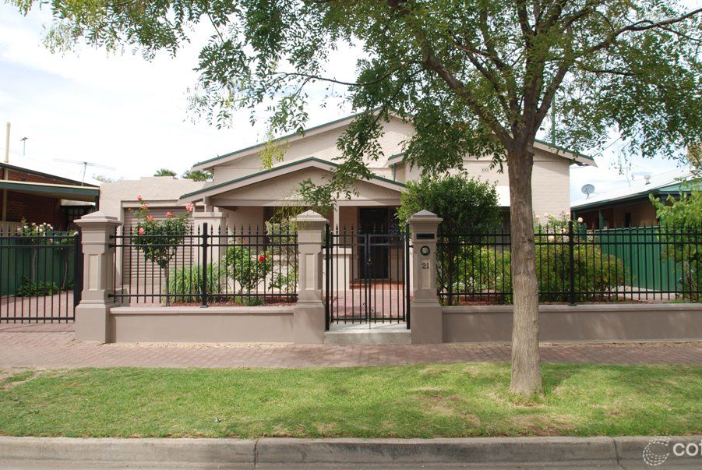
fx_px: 499
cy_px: 216
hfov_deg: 70.1
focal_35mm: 26
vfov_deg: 50.4
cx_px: 379
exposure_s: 1/200
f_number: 7.1
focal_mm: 15
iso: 100
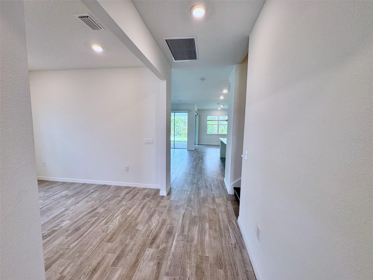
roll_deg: -1.3
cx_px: 186
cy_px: 140
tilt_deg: -6.0
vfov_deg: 85.7
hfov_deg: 102.1
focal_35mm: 14
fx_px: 151
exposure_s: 1/120
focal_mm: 2.22
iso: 100
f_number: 2.2
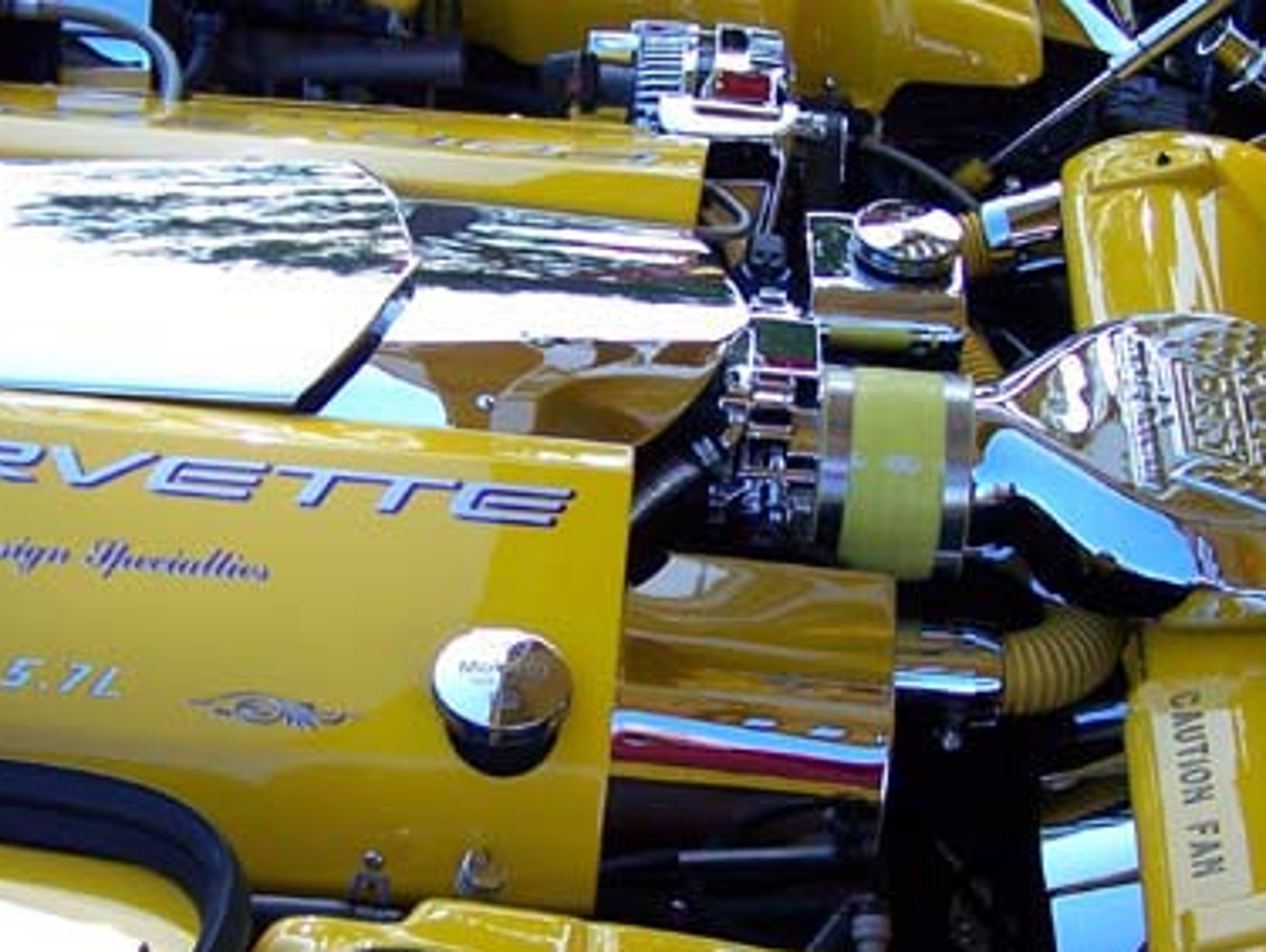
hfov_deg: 24.1
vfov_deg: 18.2
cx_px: 598
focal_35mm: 81
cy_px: 471
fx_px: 2965
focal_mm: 6.3
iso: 80
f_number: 2.8
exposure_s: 1/250
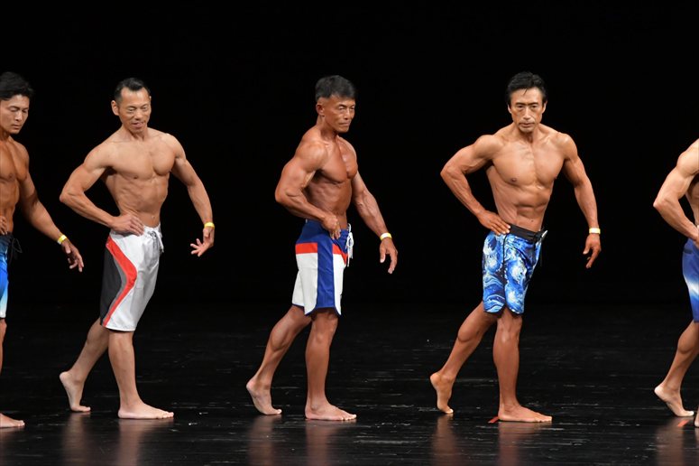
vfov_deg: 5.4
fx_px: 4949
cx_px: 350
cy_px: 233
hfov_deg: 8.1
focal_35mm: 255
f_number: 5.6
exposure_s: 1/400
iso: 3200
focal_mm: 170
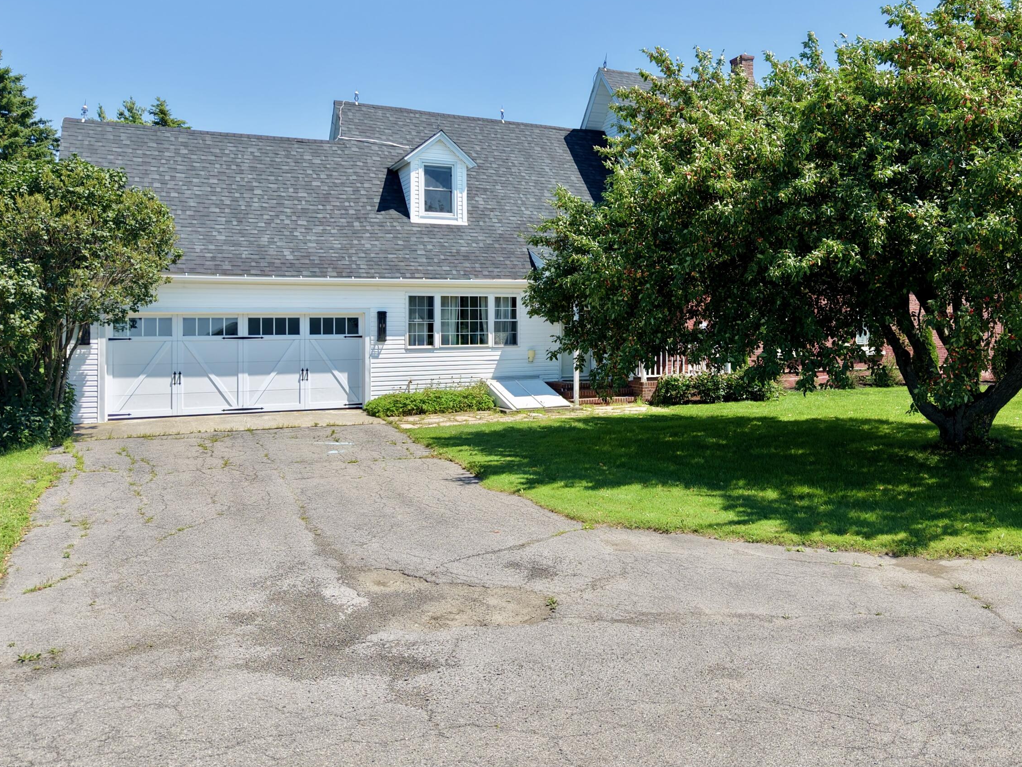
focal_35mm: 32
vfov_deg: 44.0
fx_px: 945
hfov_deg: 56.0
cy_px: 316
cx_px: 648
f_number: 1.8
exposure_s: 1/4000
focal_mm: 8.67
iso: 240
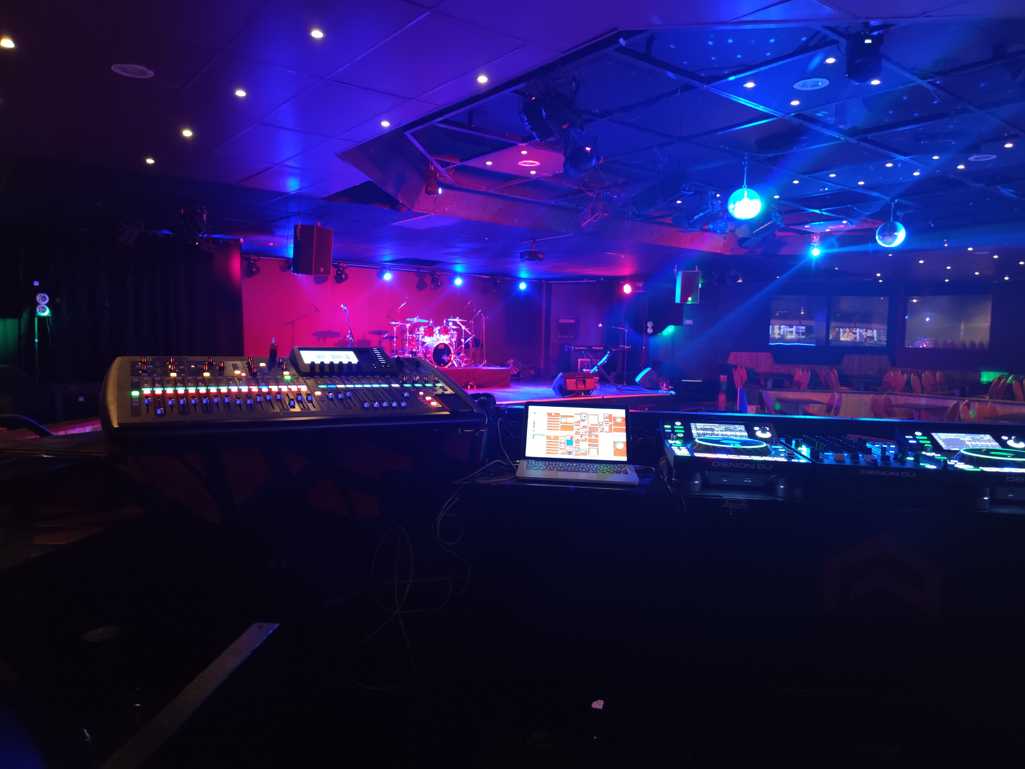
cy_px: 384
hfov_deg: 71.6
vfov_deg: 56.8
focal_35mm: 24
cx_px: 512
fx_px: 711
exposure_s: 1/13
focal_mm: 6.72
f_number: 1.69
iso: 3015
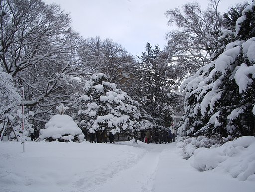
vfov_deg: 40.7
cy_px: 96
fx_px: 258
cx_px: 128
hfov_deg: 52.6
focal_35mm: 35
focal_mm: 5.8
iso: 50
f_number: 4.3
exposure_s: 1/200
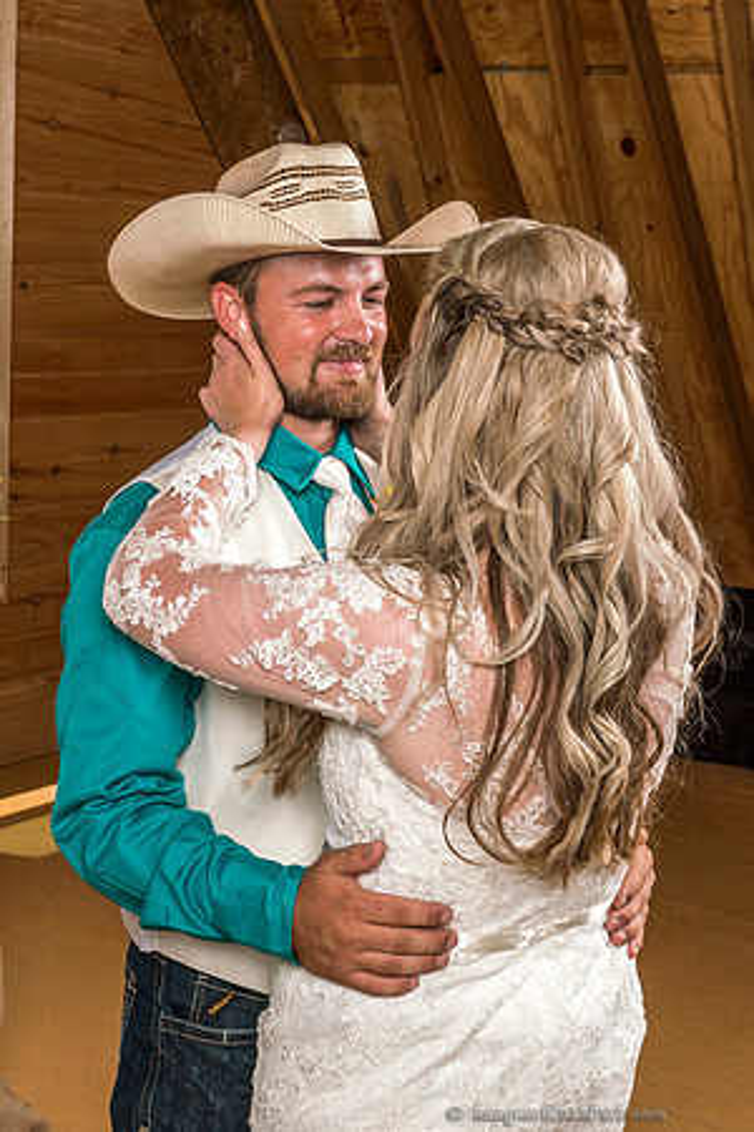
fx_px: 1099
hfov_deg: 37.9
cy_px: 566
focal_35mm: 35
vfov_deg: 54.4
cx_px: 377
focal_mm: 35
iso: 100
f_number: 13
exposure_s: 1/200
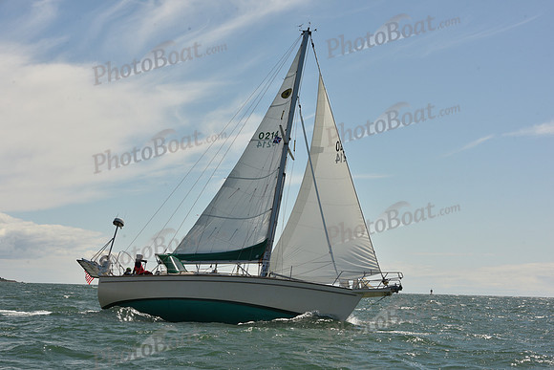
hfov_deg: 28.8
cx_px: 277
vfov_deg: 19.5
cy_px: 185
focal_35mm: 70
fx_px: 1077
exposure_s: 1/800
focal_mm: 70
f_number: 14
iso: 320
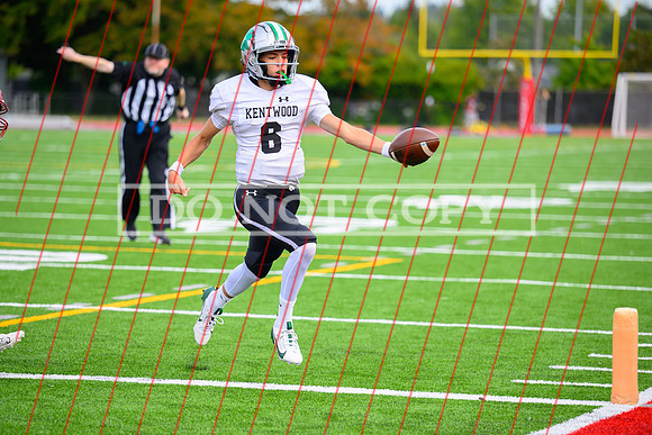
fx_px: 3150
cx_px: 279
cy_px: 251
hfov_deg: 11.8
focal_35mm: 174
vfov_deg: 7.9
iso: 360
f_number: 2.8
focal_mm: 145
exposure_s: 1/2000
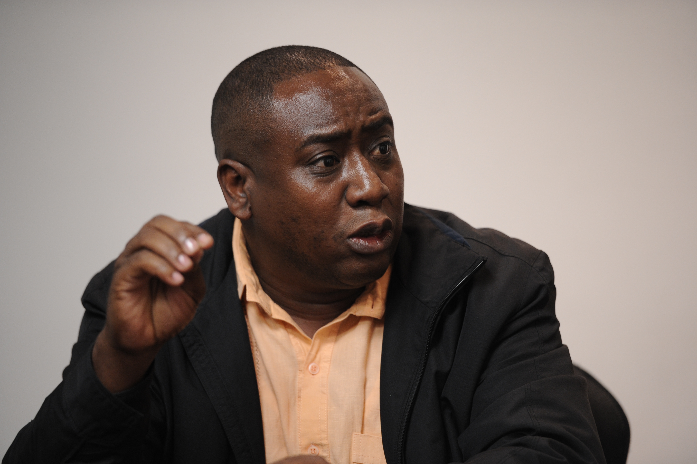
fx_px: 3870
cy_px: 232
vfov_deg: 6.9
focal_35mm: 200
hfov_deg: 10.3
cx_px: 348
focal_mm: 200
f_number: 2.8
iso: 1600
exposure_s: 1/160
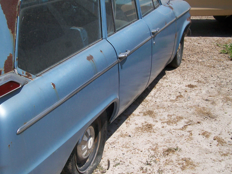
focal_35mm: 56
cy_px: 87
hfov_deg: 34.3
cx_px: 100
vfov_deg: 26.1
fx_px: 375
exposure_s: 1/640
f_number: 5.4
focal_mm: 7.6
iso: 64
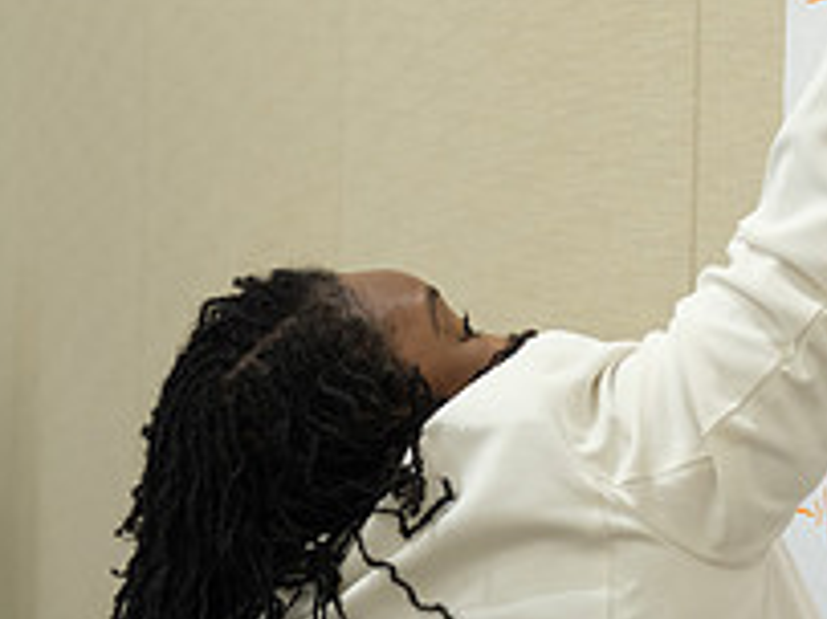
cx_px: 1161
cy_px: 283
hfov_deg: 14.5
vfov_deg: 11.5
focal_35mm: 129
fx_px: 3080
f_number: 1.8
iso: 1000
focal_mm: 31.6
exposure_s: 1/160
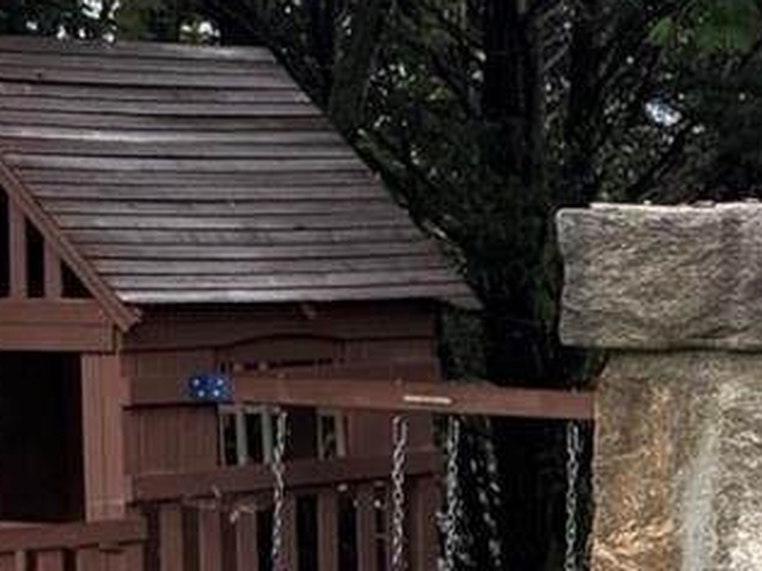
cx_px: 2460
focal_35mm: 156
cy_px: 281
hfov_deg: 9.3
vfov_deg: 9.5
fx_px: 3433
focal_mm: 6.76
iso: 80
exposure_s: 1/549
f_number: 1.78
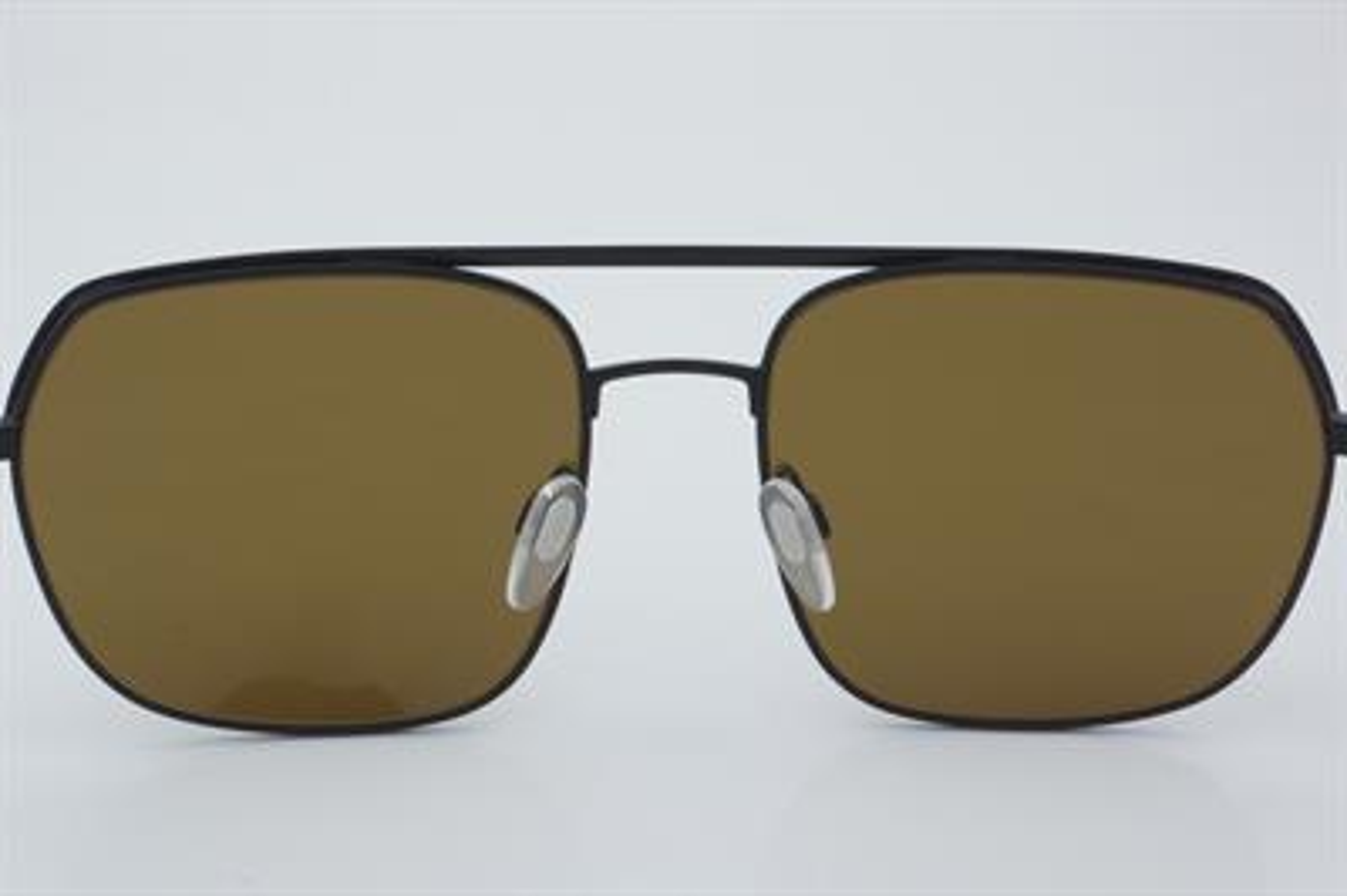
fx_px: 2523
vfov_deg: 20.1
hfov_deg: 29.9
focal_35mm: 68
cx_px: 674
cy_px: 448
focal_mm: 45
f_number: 32
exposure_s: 1/4
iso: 100
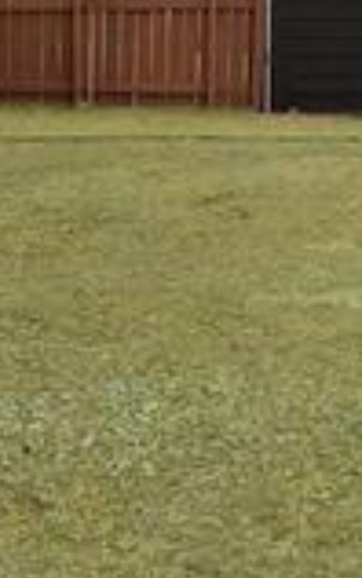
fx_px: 1560
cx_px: 980
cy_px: 4
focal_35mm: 99
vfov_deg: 20.3
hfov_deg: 10.5
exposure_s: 1/250
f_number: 5.6
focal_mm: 24
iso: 640
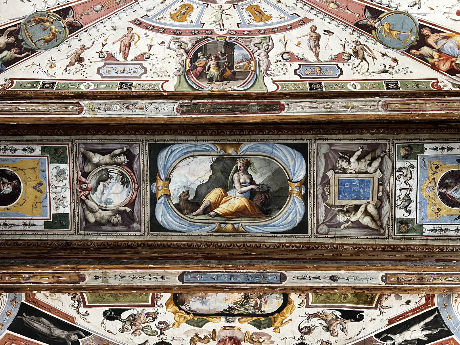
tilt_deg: +86.5
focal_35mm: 26
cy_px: 172
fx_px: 346
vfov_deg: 53.1
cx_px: 230
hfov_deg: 67.3
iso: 100
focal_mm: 5.7
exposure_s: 1/61
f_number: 1.5
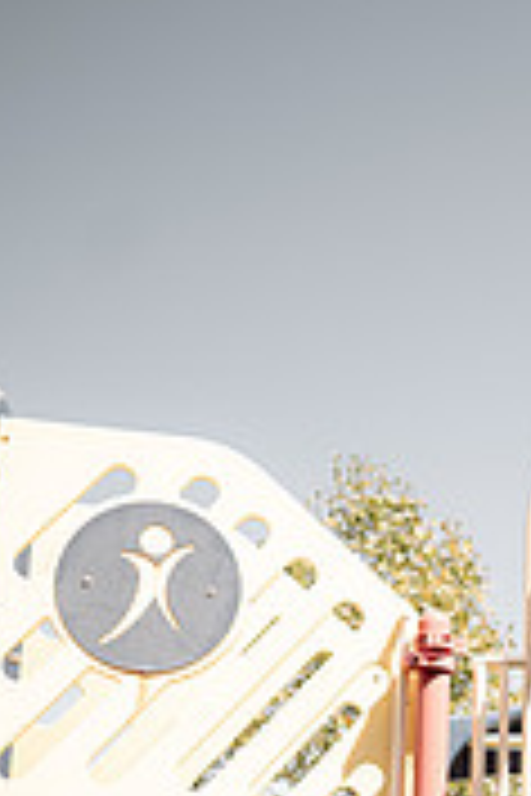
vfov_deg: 31.4
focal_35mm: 61
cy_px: 711
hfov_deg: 20.9
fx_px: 1350
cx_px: 616
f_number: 2.2
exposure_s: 1/1600
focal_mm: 24
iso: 80
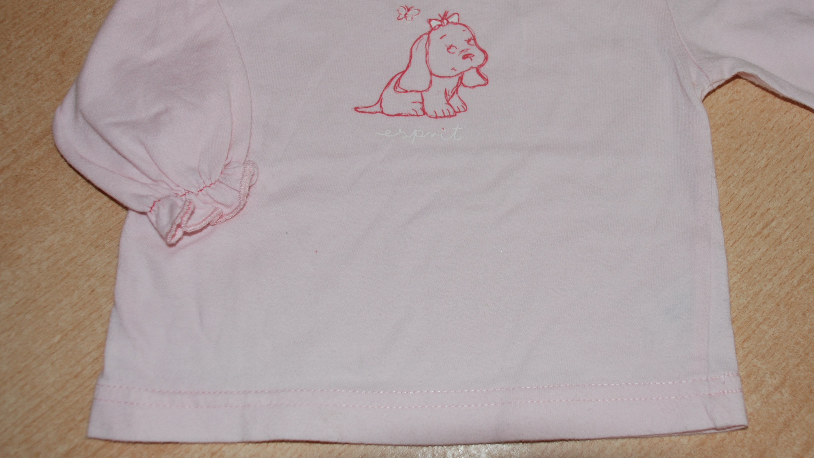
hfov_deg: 41.1
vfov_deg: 23.9
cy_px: 157
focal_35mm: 50
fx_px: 1079
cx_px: 488
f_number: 4
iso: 200
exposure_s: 1/60
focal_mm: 26
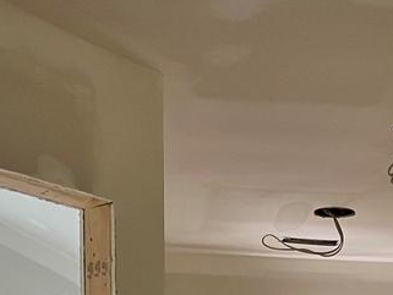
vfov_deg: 16.2
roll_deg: -1.0
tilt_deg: -2.6
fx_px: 943
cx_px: 289
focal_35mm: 83
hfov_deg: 23.3
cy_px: 446
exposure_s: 1/94
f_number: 1.5
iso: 125
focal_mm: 5.7
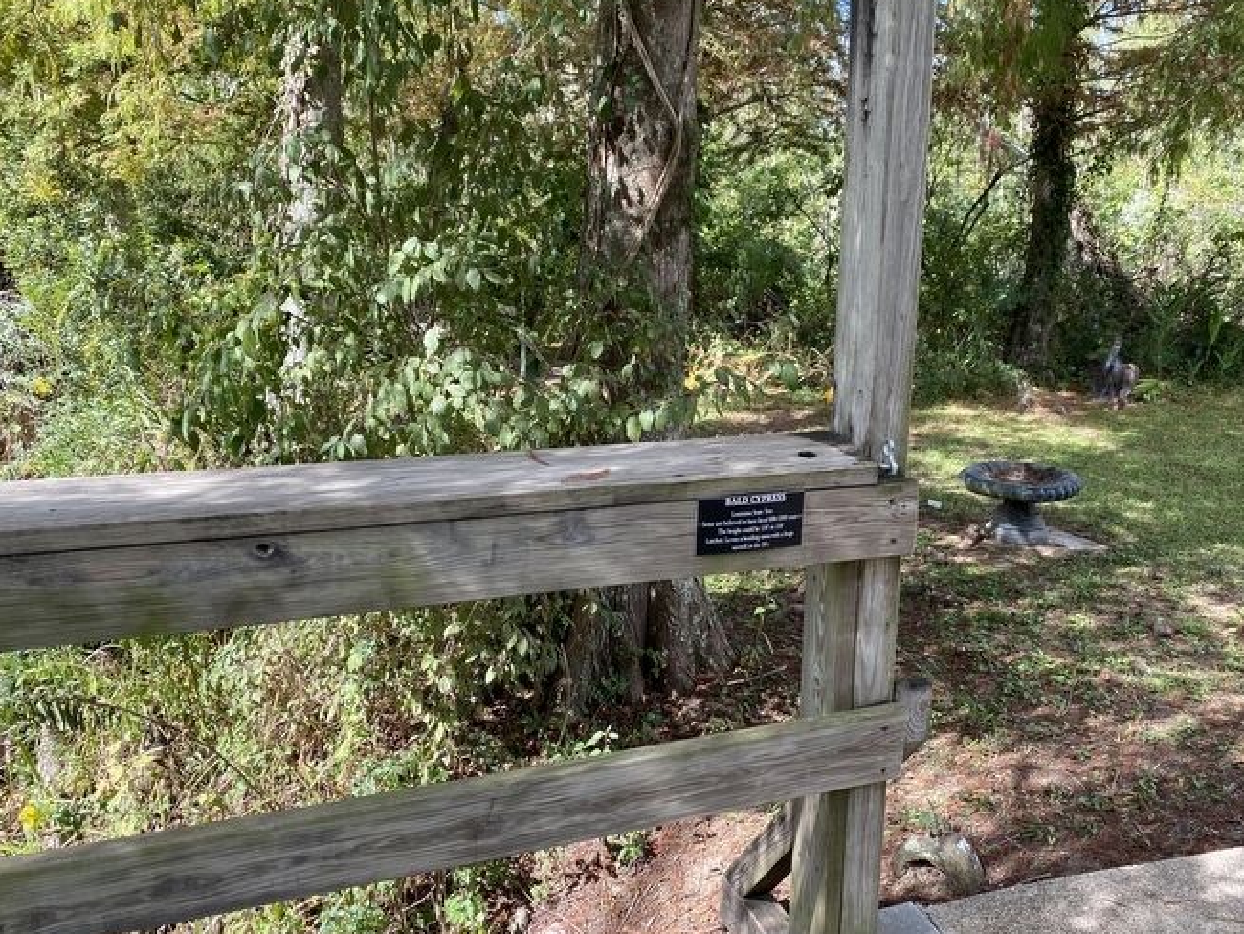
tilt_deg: -10.6
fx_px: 1150
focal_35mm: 32
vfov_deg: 44.1
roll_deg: -3.3
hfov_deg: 56.6
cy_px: 425
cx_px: 702
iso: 32
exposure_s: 1/421
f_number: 1.8
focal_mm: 4.25
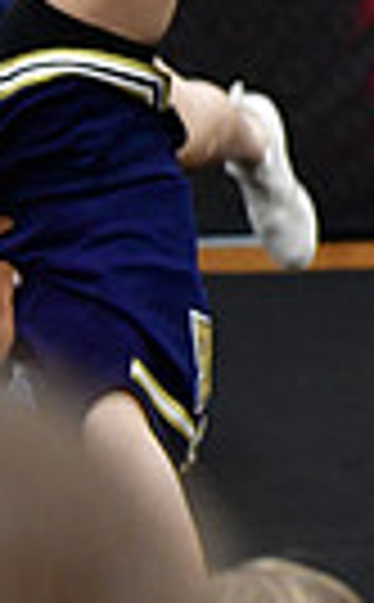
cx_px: 1244
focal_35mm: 695
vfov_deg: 3.0
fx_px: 11408
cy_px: 61
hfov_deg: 1.9
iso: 4000
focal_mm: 105
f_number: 4
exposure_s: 1/400
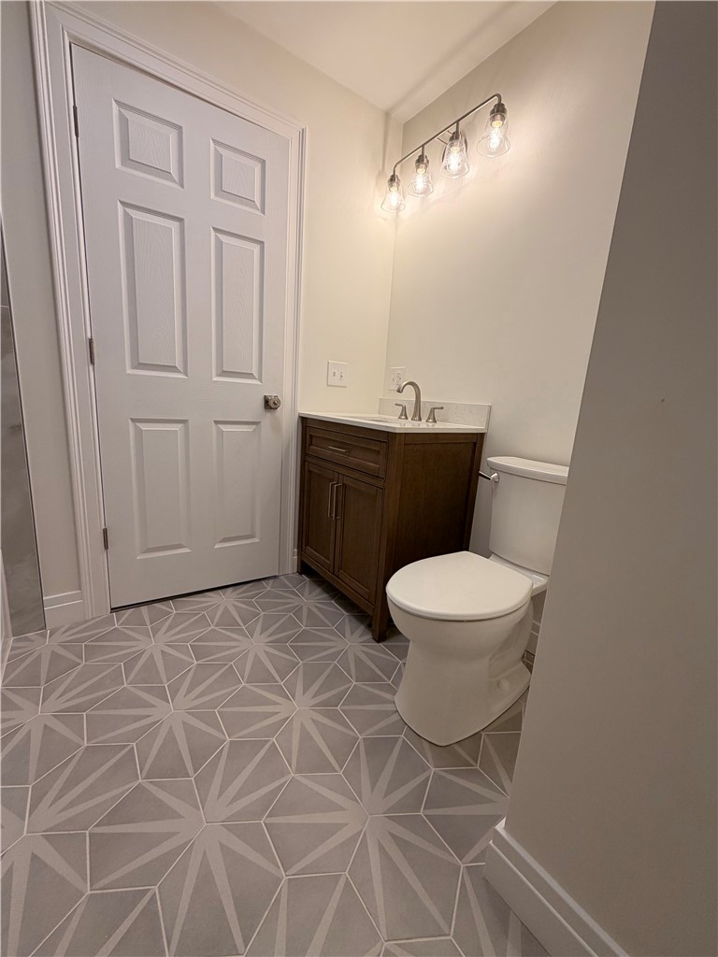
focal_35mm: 14
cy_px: 478
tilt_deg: -12.3
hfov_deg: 85.7
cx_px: 359
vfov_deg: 102.1
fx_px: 387
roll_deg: -4.1
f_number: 2.2
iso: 100
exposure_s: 1/120
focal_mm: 2.22
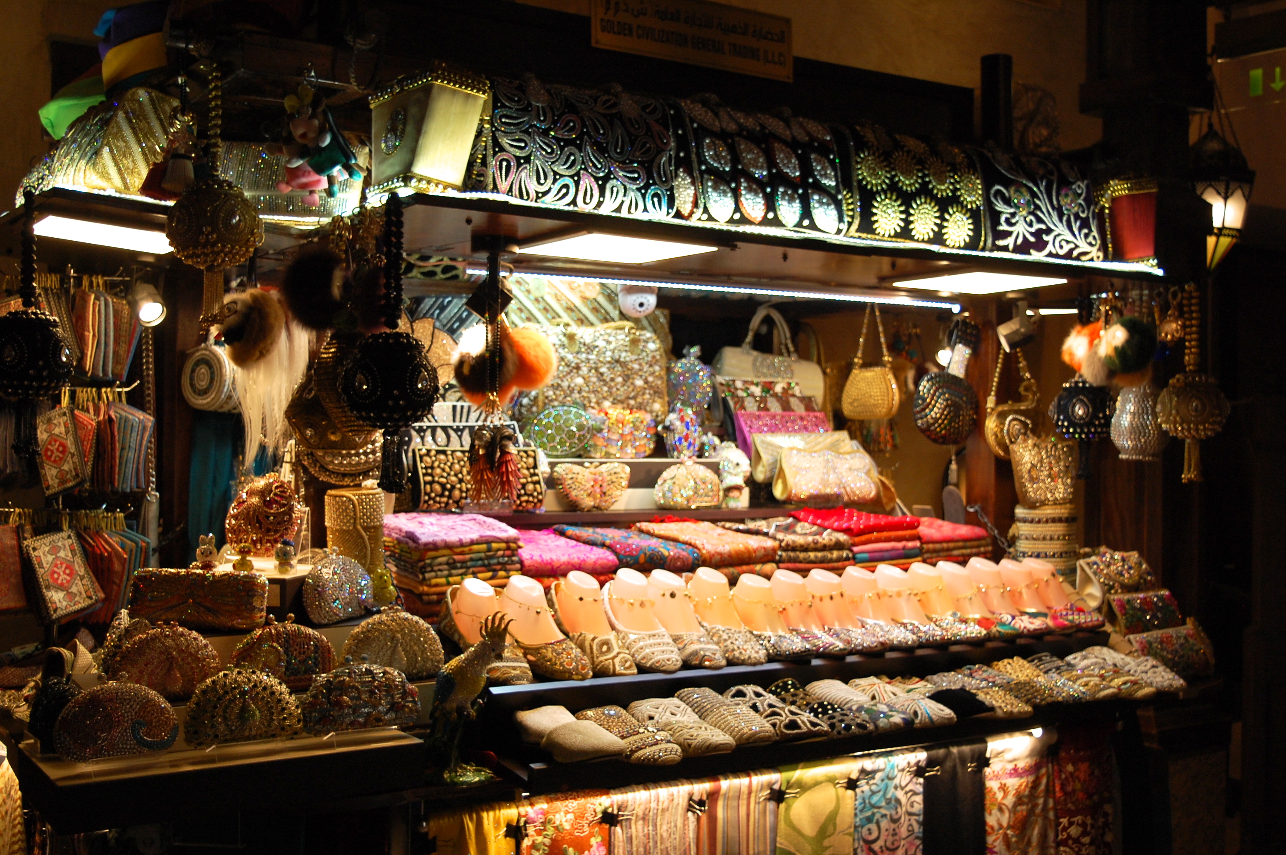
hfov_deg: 45.0
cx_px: 643
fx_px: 1553
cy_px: 428
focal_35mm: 44
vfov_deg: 30.8
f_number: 4.5
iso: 400
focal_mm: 29
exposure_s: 1/80
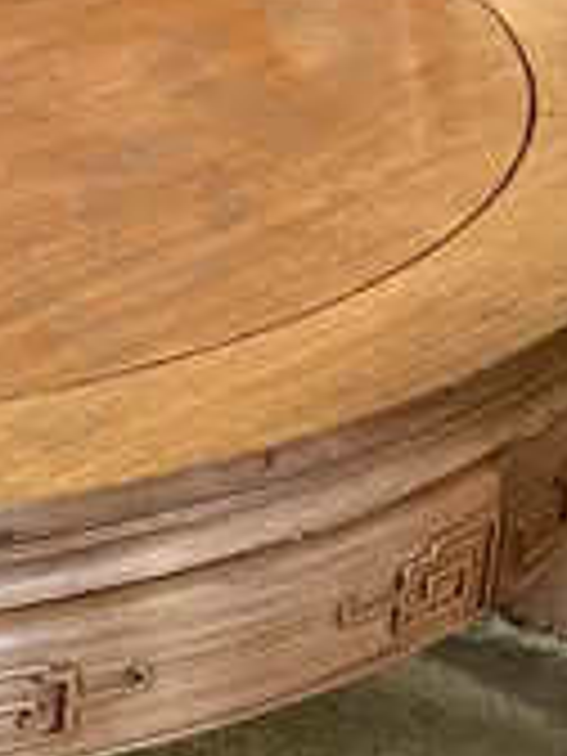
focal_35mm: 146
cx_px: -202
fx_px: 3189
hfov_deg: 9.9
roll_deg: -0.7
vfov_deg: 13.4
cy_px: 693
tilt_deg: -29.5
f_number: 1.78
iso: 250
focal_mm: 6.86
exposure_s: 1/50
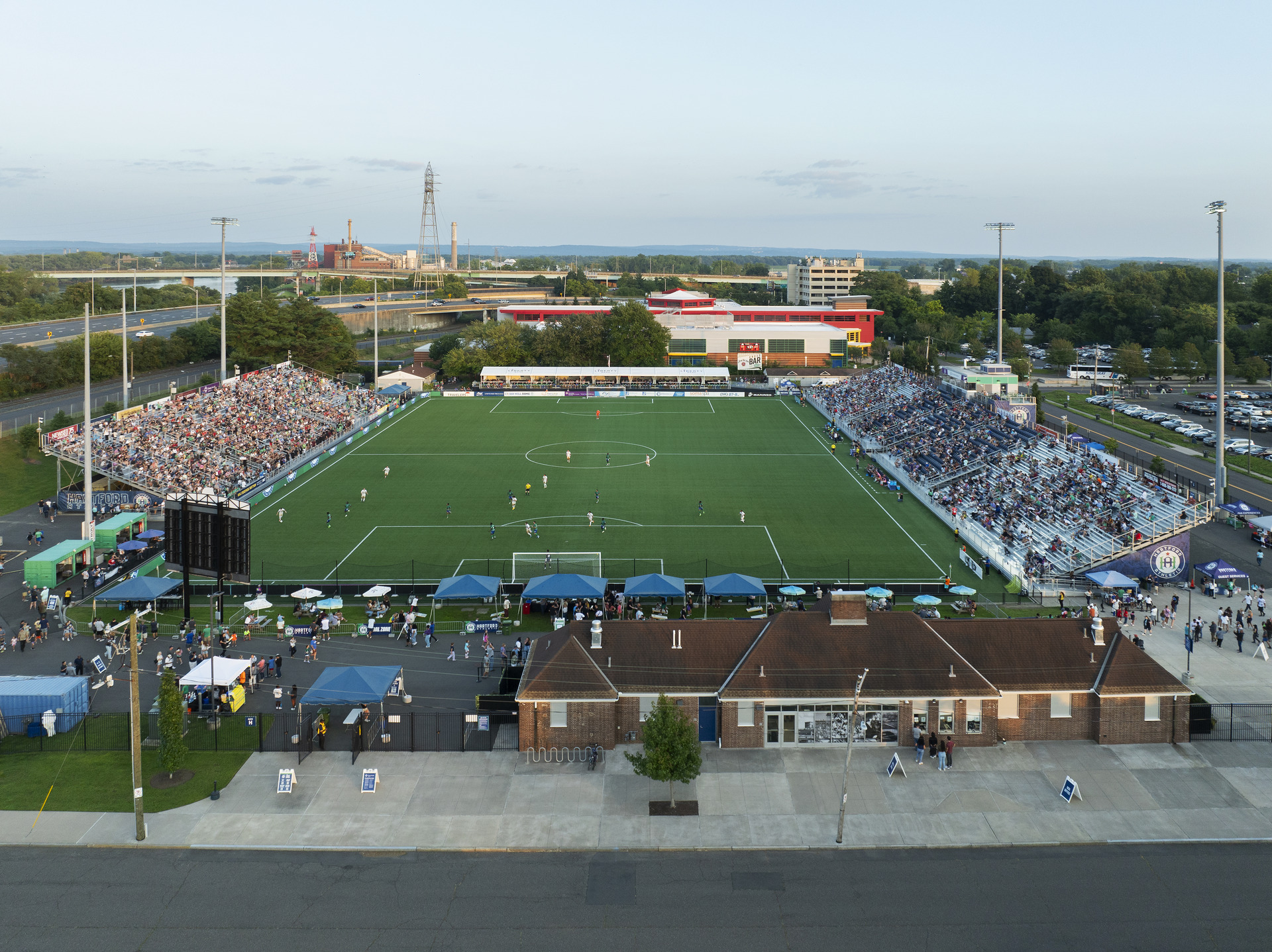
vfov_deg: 56.8
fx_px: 881
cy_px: 476
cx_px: 636
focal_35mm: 24
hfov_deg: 71.6
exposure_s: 1/240
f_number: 2.8
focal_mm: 12.29
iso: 200
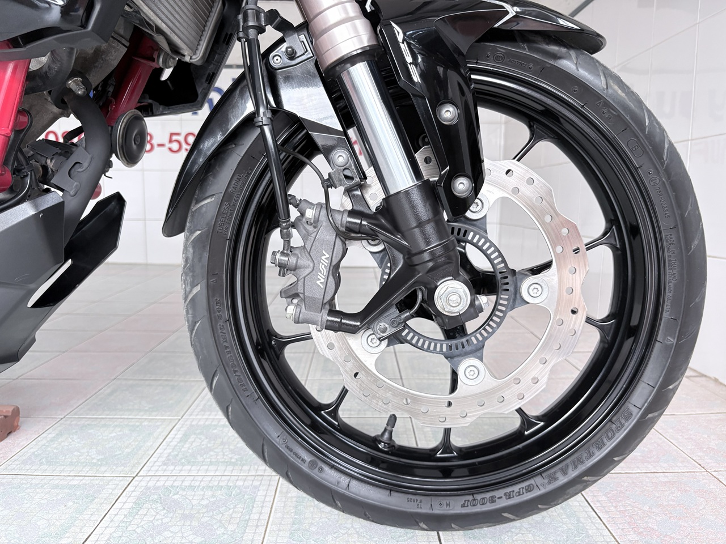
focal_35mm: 26
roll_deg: -0.4
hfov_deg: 67.3
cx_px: 363
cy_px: 272
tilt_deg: -7.3
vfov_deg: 53.1
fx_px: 545
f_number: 1.6
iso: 160
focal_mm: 5.96
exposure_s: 1/60
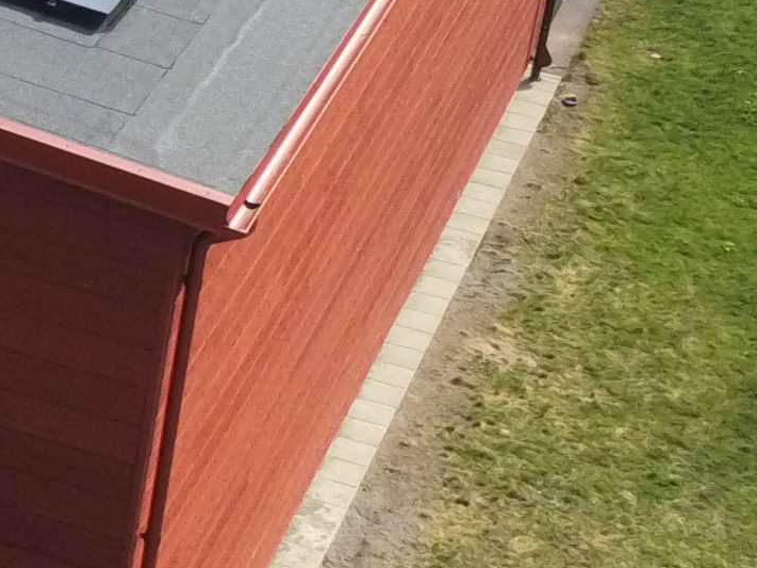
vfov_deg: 9.9
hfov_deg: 11.7
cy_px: 38
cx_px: -836
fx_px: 3258
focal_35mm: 149
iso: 151
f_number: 2.4
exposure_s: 1/961
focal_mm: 4
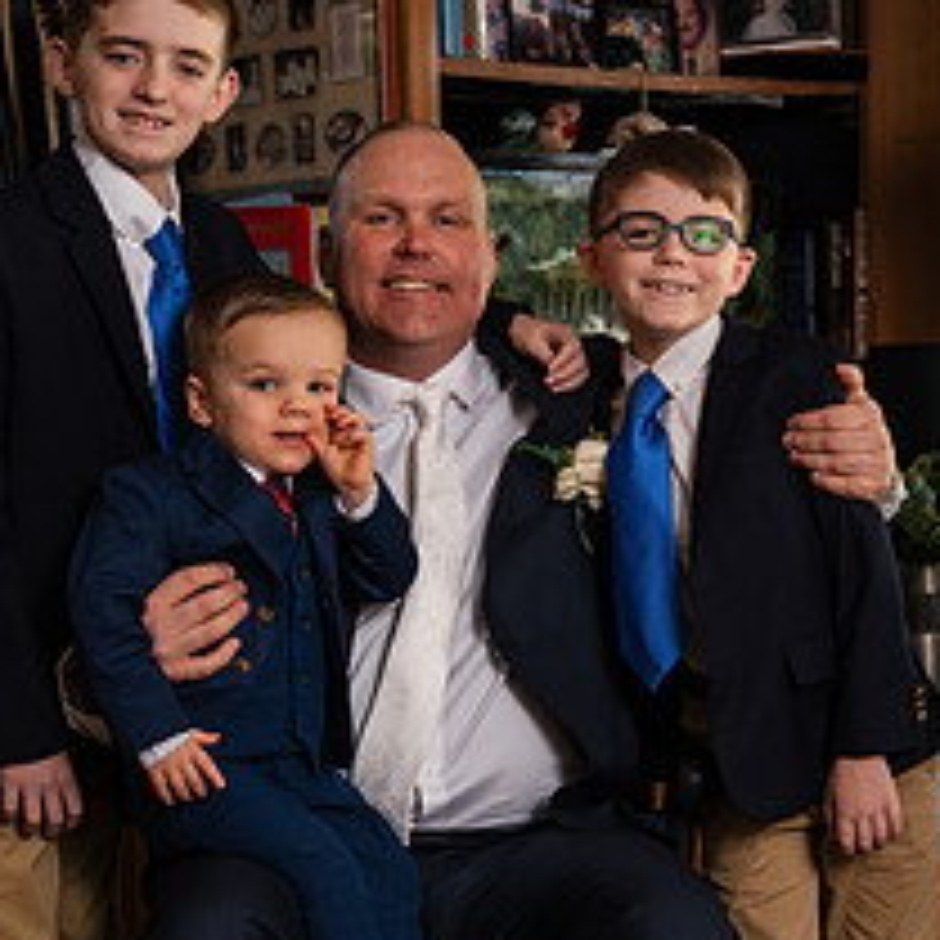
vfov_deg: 22.3
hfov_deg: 22.5
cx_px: 445
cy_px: 688
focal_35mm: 77
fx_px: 2366
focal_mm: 42
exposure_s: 1/200
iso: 320
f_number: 4
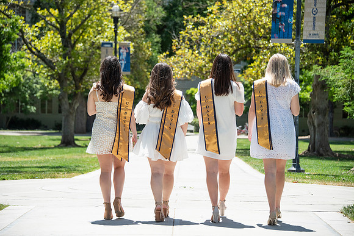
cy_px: 118
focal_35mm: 116
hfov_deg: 17.6
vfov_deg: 11.8
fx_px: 1141
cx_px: 177
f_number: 5.6
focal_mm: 116
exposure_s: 1/2000
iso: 500
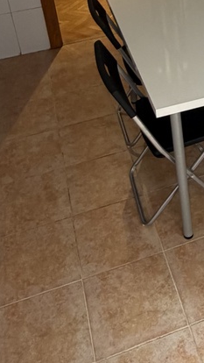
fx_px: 509
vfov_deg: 36.3
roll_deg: +3.5
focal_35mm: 53
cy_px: 23
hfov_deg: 21.8
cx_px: 205
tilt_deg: -26.3
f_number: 2.2
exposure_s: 1/50
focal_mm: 2.22
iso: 200
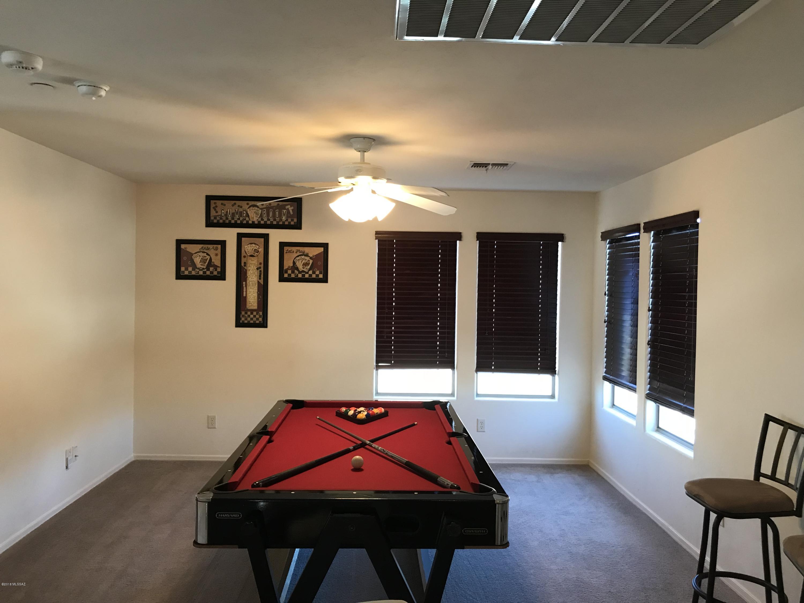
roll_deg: -0.9
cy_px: 302
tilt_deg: -0.7
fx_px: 650
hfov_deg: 63.4
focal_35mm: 28
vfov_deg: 49.7
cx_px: 402
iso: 50
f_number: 1.8
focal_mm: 3.99
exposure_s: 1/15
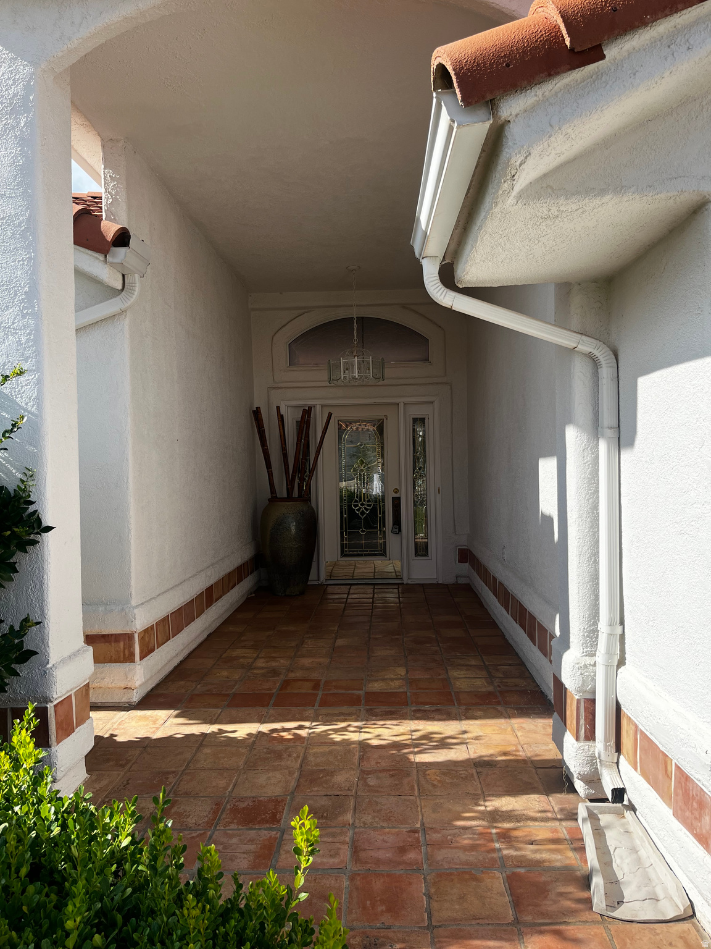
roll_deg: +1.3
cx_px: 356
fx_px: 712
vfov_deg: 67.3
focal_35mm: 26
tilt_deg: +0.0
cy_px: 474
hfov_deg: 53.1
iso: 50
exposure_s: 1/1776
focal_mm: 5.1
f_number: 1.6
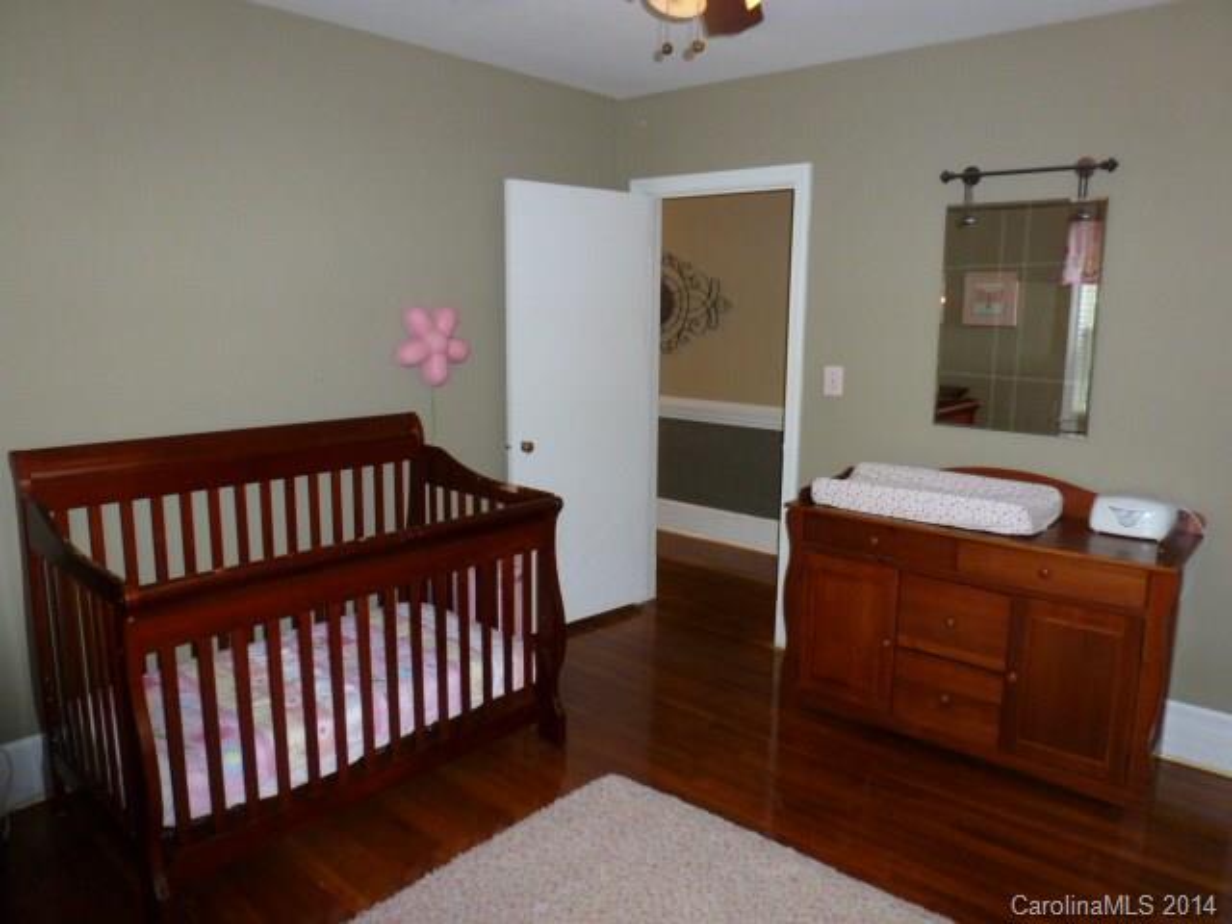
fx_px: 854
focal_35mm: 24
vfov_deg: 56.8
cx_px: 616
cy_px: 462
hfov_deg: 71.6
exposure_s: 1/60
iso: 320
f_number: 3.3
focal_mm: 4.3
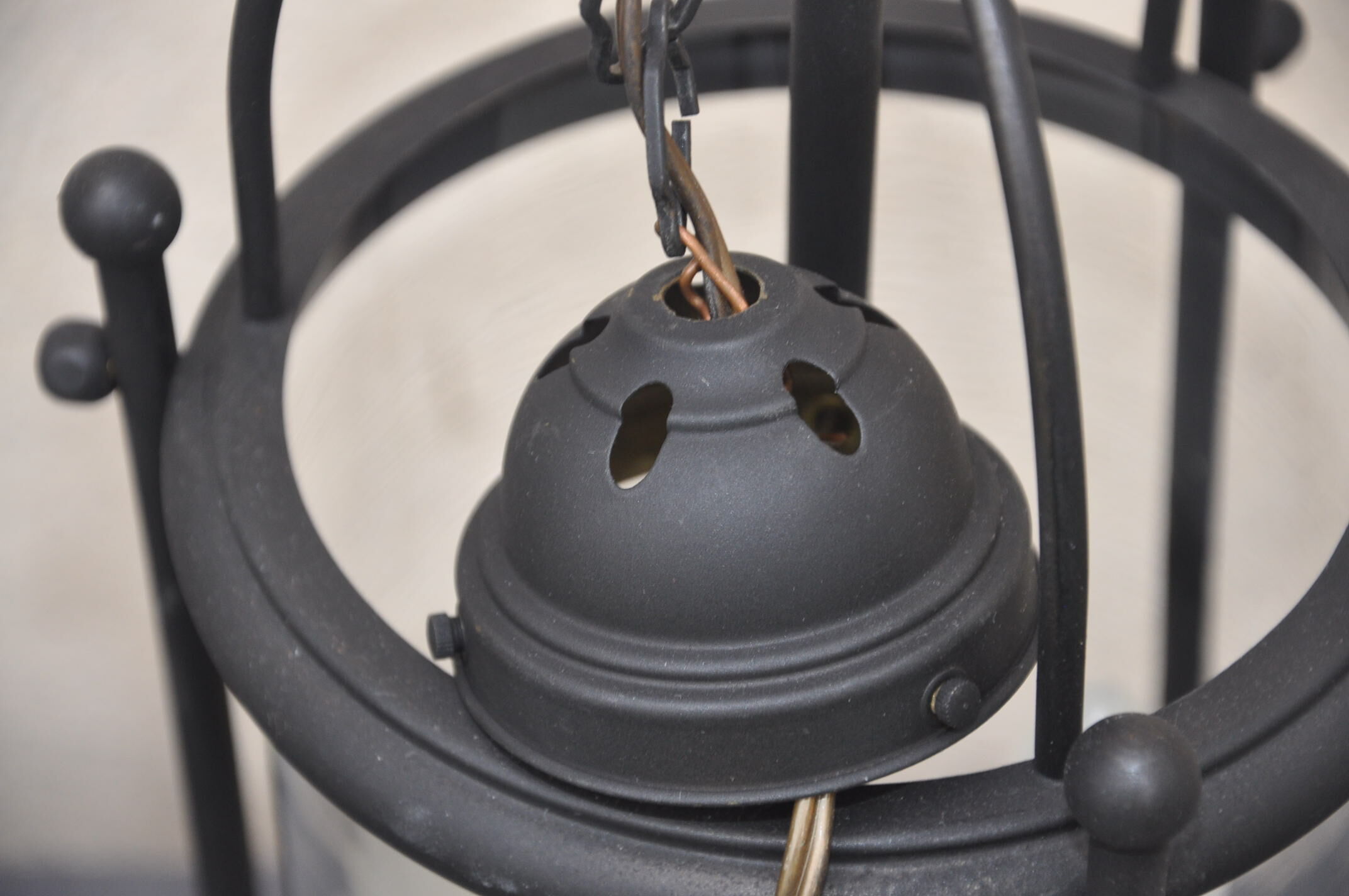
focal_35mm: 158
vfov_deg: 8.7
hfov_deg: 13.1
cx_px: 674
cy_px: 448
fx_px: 5895
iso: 640
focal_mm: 105
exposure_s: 1/125
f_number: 5.6
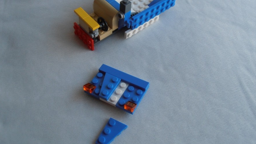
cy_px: 60
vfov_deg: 29.0
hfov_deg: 49.4
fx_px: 278
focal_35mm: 41
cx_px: 128
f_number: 3.9
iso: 80
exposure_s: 1/80
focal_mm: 6.61
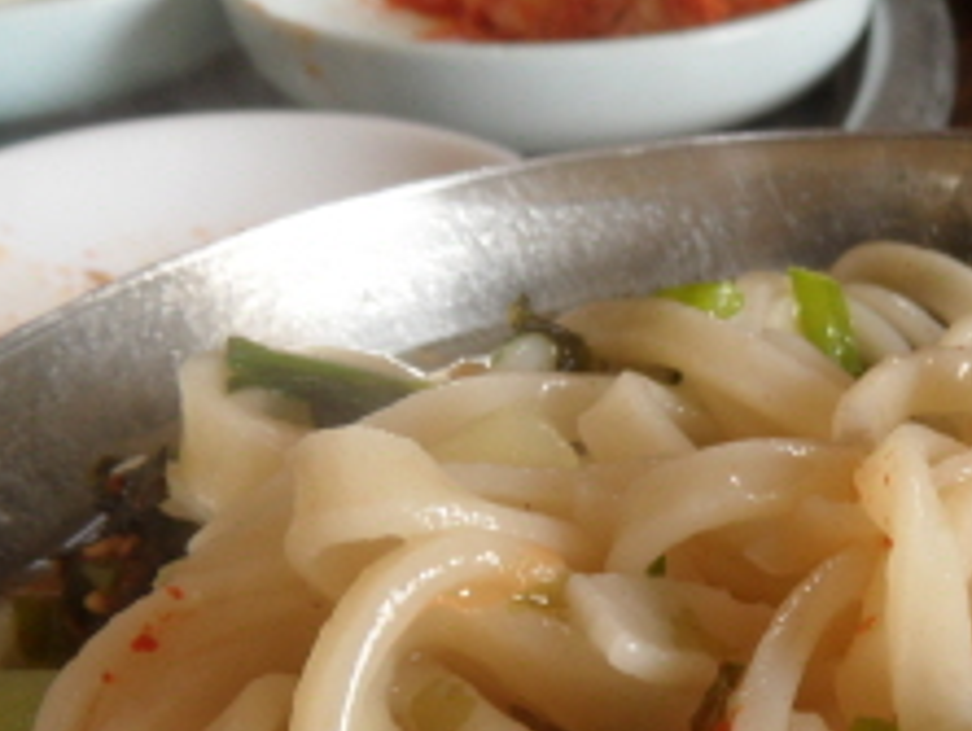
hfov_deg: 33.3
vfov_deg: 25.3
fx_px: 1518
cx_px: 911
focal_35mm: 54
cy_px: 781
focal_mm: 3.9
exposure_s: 1/45
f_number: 3.2
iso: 100
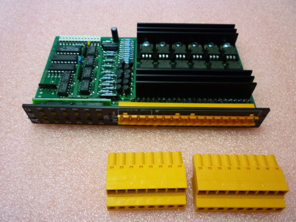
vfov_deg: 48.2
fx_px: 248
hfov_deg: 61.7
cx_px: 148
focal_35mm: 29
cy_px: 111
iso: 400
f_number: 3.3
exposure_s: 1/20
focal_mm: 5.2
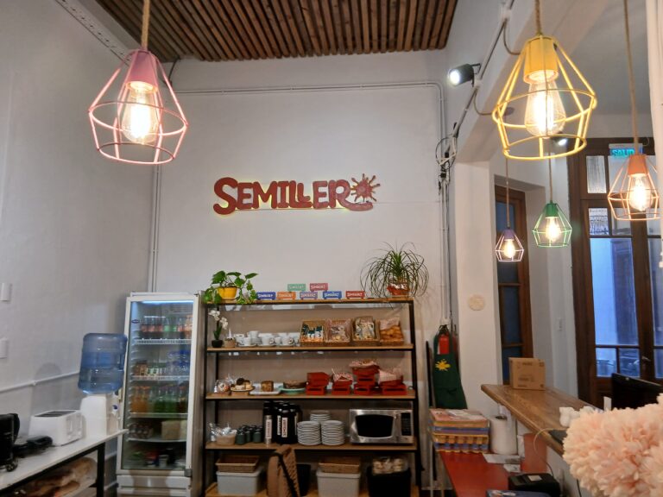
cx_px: 332
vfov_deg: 53.1
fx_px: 498
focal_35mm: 26
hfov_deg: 67.3
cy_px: 248
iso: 160
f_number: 1.8
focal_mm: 3.98
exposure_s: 1/50
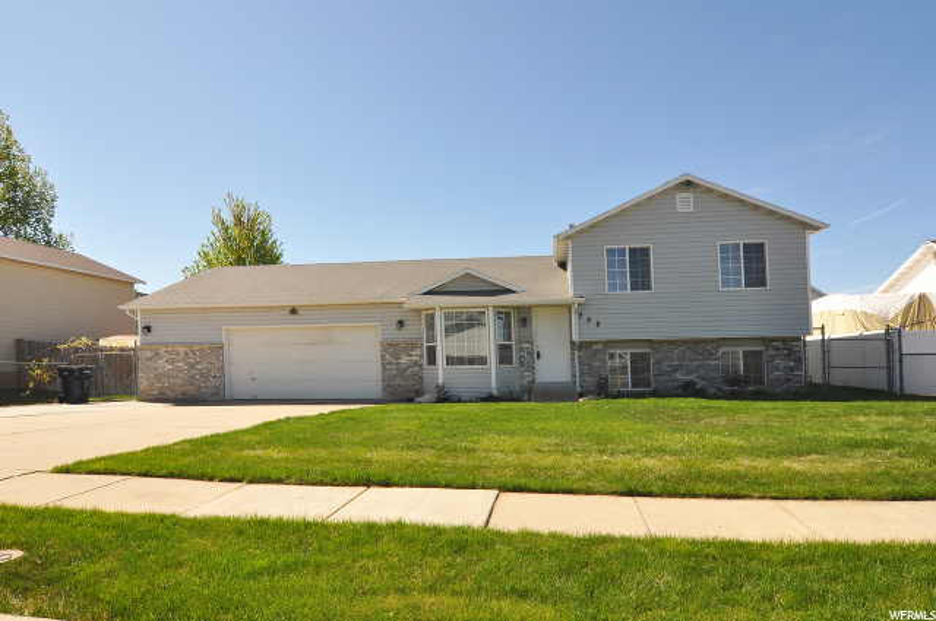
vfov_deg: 67.2
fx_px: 467
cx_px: 468
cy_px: 310
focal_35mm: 18
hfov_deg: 90.1
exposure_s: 1/320
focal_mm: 12
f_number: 9
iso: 200
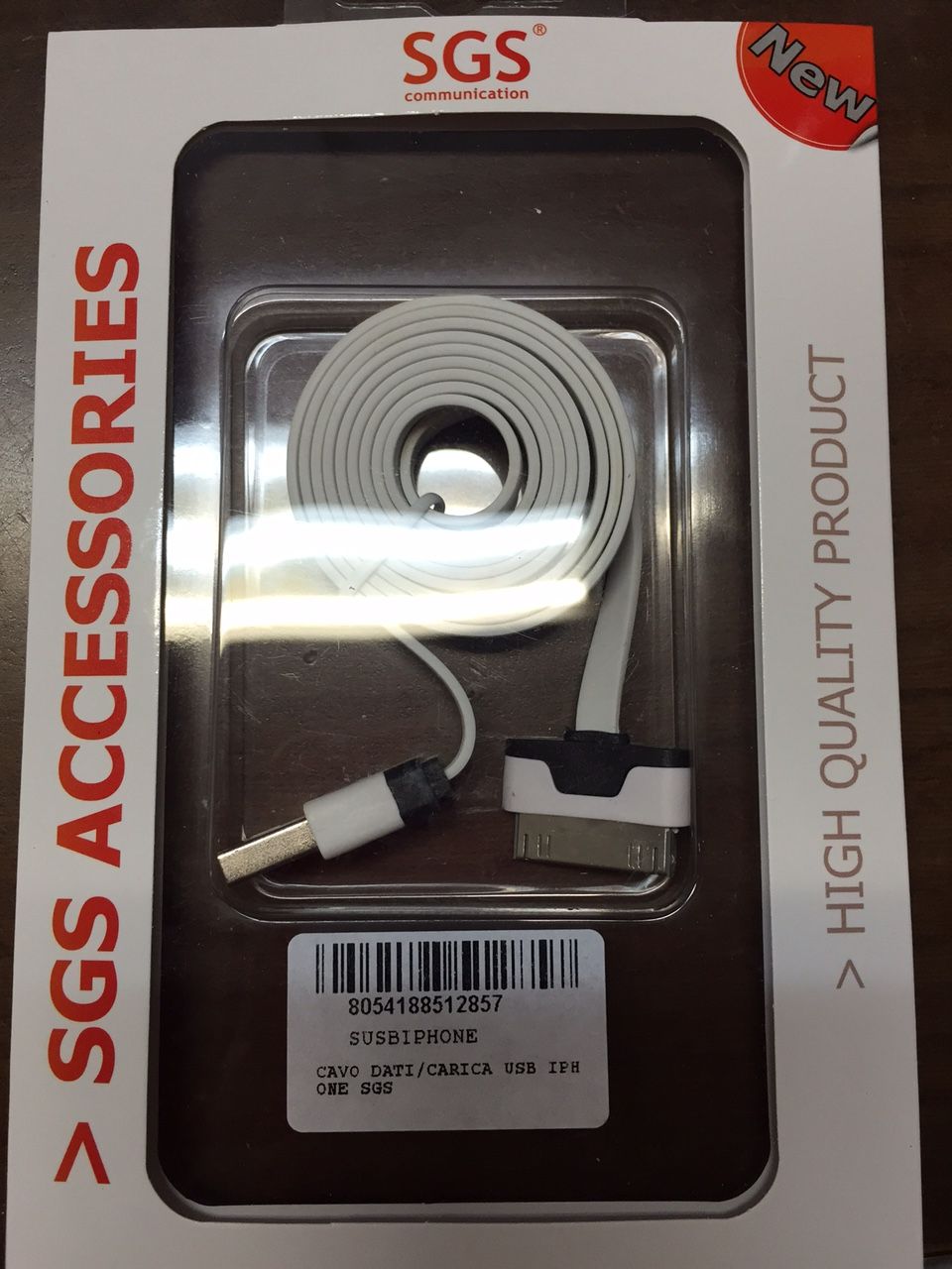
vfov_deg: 61.7
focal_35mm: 29
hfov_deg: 48.2
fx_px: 1063
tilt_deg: -87.0
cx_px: 476
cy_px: 634
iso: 50
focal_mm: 4.15
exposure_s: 1/33
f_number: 2.2
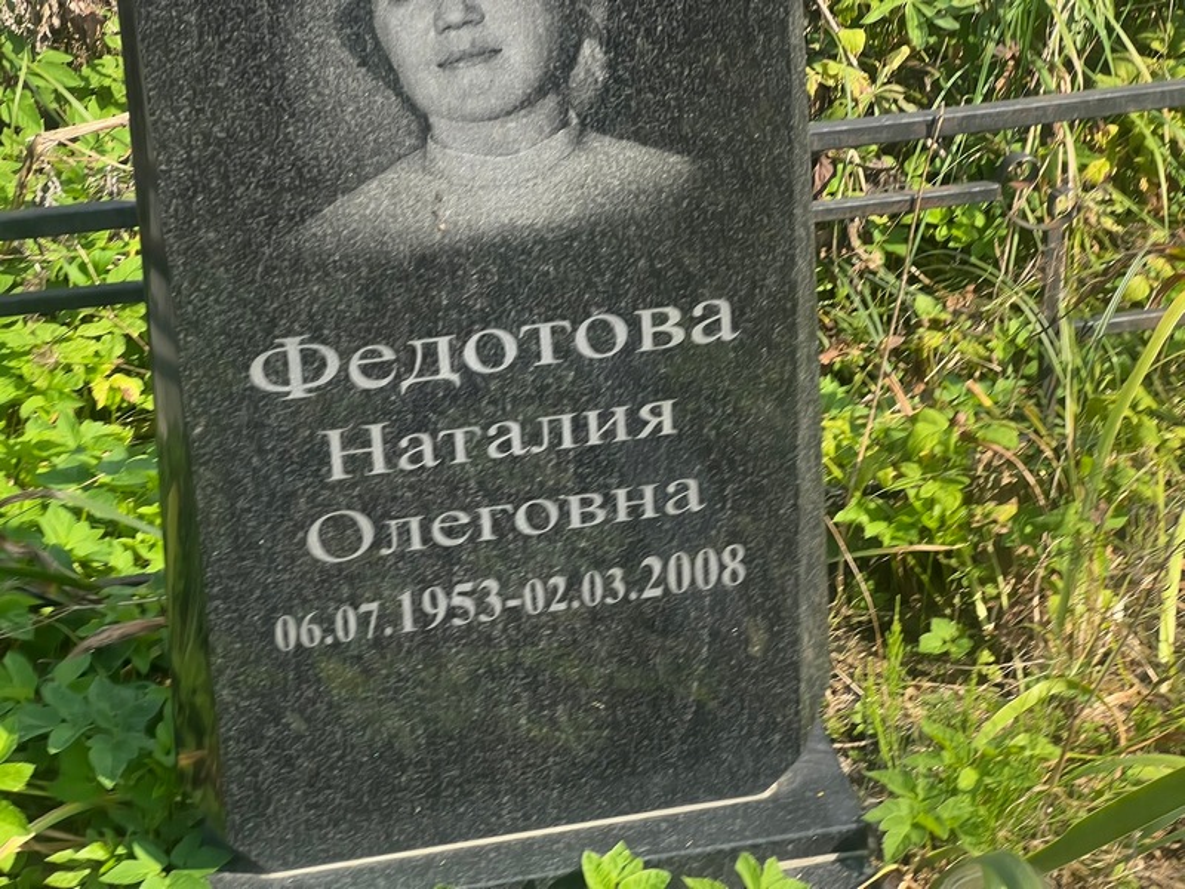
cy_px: 444
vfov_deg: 19.1
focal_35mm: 77
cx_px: 592
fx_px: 2636
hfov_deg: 25.3
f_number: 2.8
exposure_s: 1/188
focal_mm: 9
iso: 32
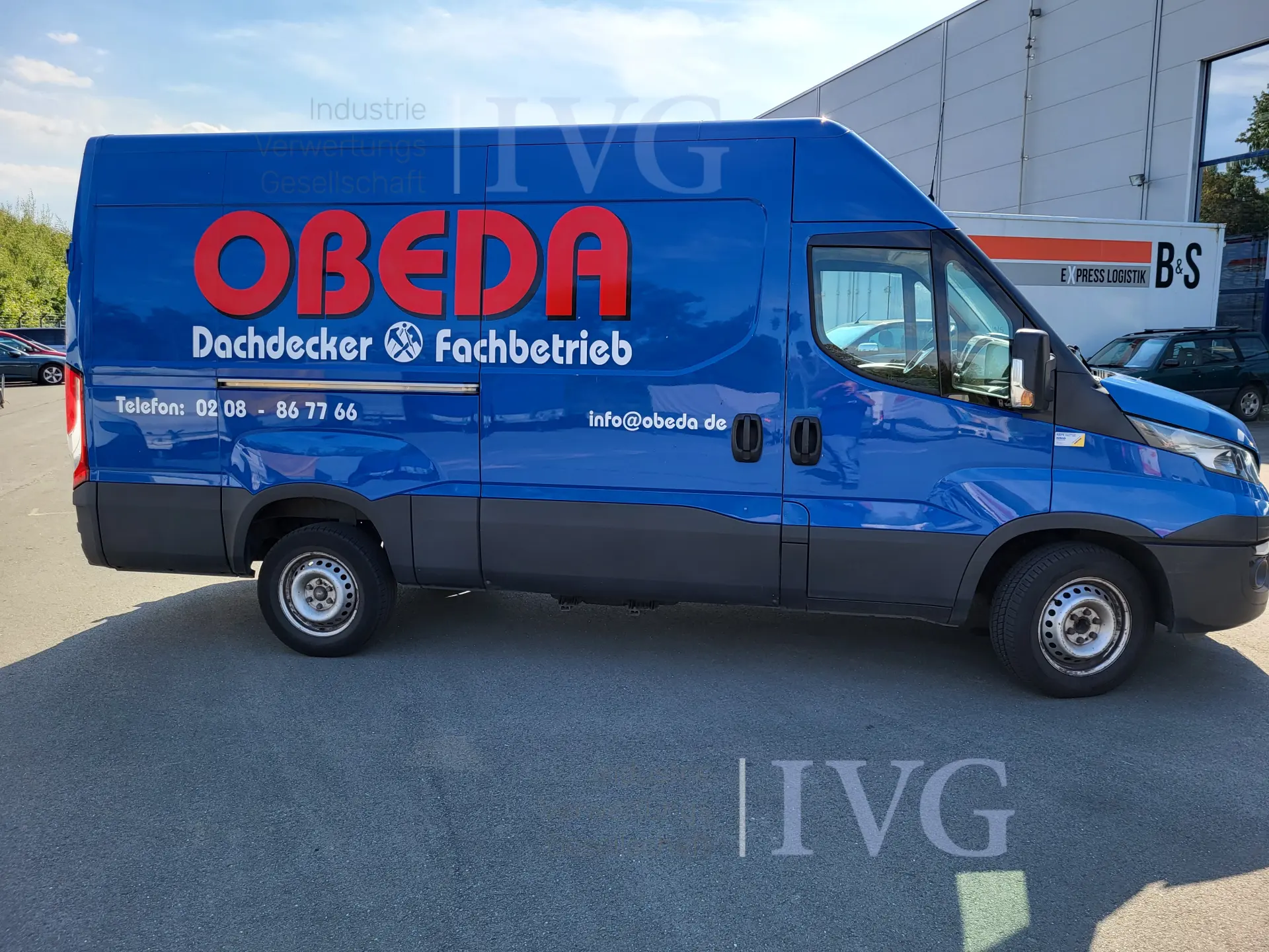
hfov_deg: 67.3
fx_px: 953
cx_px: 634
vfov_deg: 53.1
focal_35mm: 26
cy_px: 476
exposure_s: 1/719
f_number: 1.8
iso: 40
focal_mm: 5.4
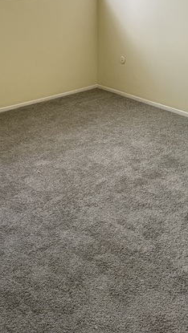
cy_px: 148
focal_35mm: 42
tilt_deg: -24.2
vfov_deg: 48.2
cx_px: 71
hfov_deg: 28.3
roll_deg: +1.7
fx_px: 372
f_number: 1.78
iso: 400
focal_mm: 6.76
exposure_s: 1/60
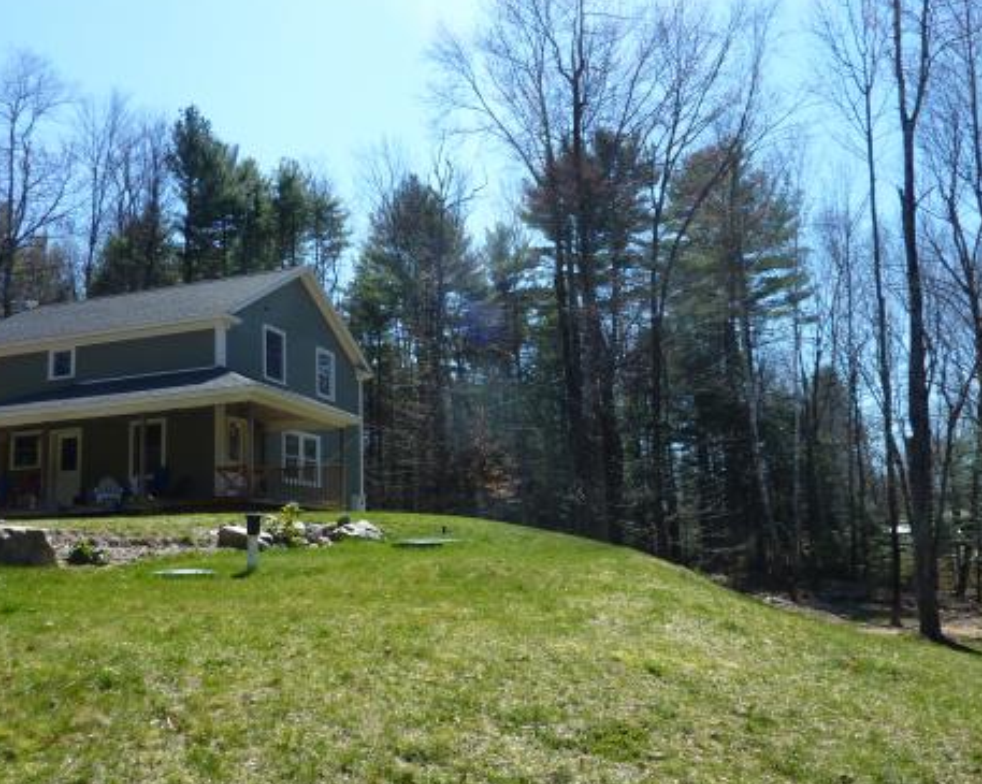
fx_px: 900
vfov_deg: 47.0
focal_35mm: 31
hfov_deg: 57.2
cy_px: 439
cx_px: 492
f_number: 4
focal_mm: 4.1
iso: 80
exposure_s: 1/400
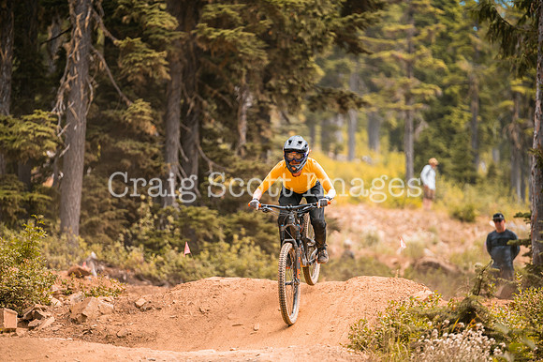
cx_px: 272
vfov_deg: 6.9
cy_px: 181
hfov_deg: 10.3
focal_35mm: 200
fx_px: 3015
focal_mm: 200
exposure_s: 1/1600
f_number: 2.8
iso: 360
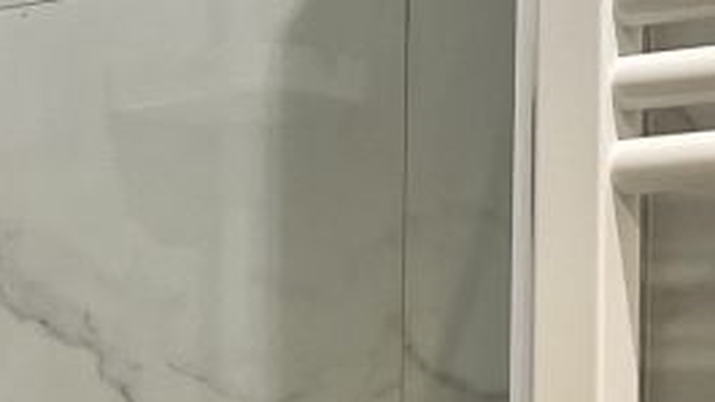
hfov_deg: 11.5
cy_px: 626
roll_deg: +0.2
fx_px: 3242
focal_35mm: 171
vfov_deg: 7.0
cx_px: -656
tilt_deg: -0.7
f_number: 1.6
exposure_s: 1/100
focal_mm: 4.2
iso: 125
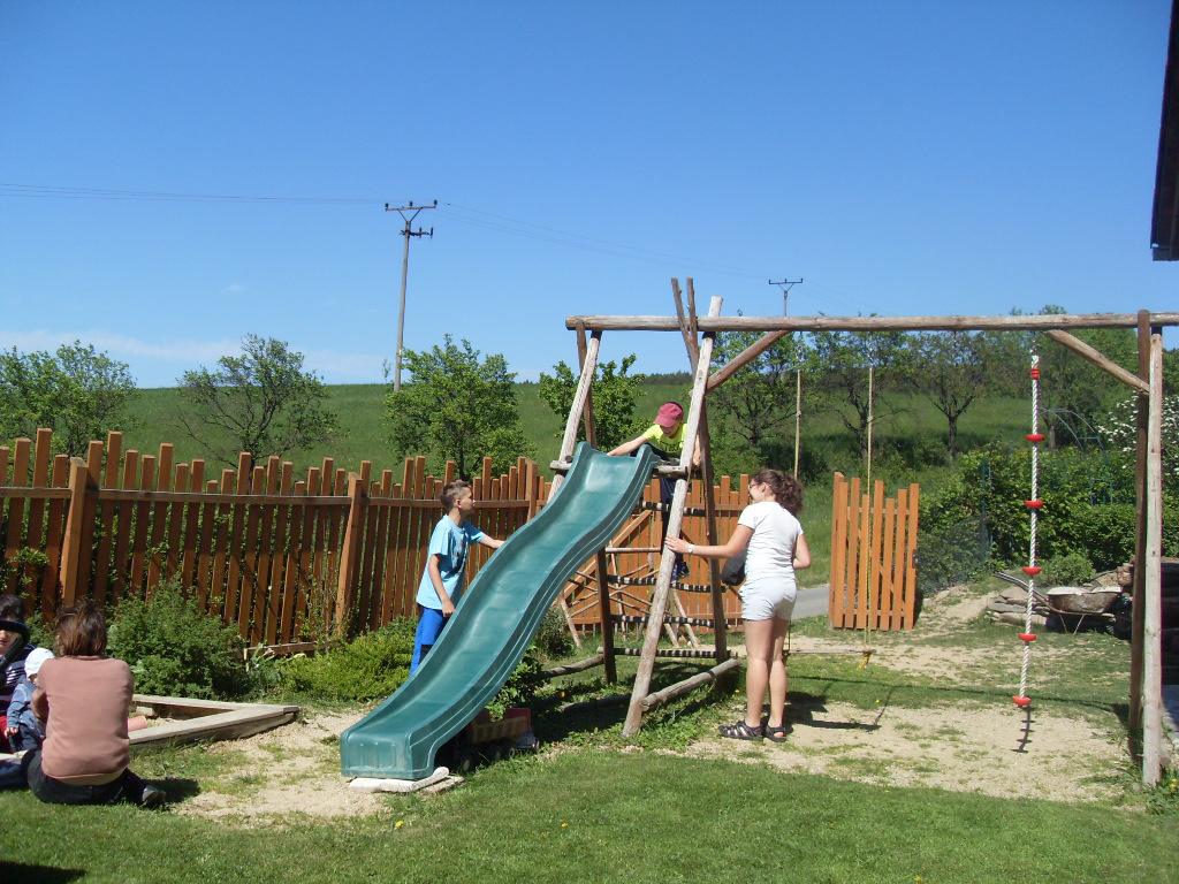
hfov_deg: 52.6
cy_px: 442
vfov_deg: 40.7
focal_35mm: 35
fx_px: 1192
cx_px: 590
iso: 80
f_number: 7
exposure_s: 1/350
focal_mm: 6.3
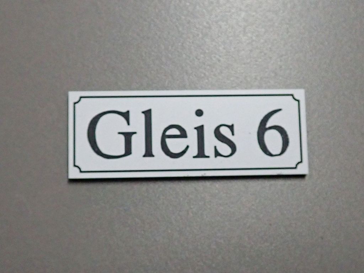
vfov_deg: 46.8
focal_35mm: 30
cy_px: 136
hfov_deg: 60.0
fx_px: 315
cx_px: 182
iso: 640
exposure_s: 1/200
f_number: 2.3
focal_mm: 5.5
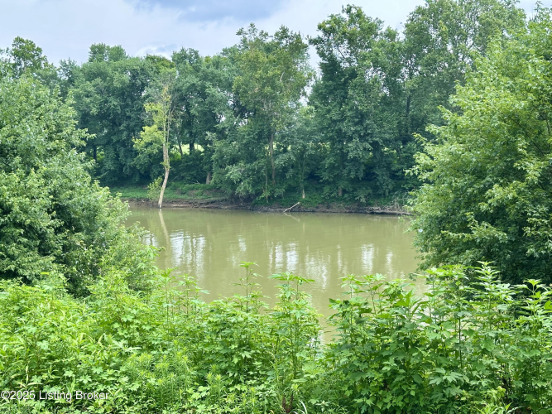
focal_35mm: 48
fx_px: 765
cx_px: 276
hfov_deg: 39.7
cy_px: 207
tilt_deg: -3.7
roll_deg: +1.4
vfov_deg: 30.3
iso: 64
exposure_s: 1/719
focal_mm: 6.86
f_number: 1.78
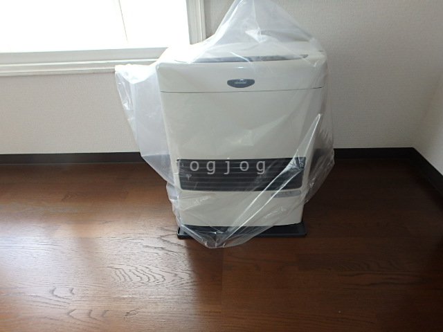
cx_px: 222
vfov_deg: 63.4
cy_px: 166
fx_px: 269
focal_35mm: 21
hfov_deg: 79.0
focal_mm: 3.7
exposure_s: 1/40
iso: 200
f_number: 3.5
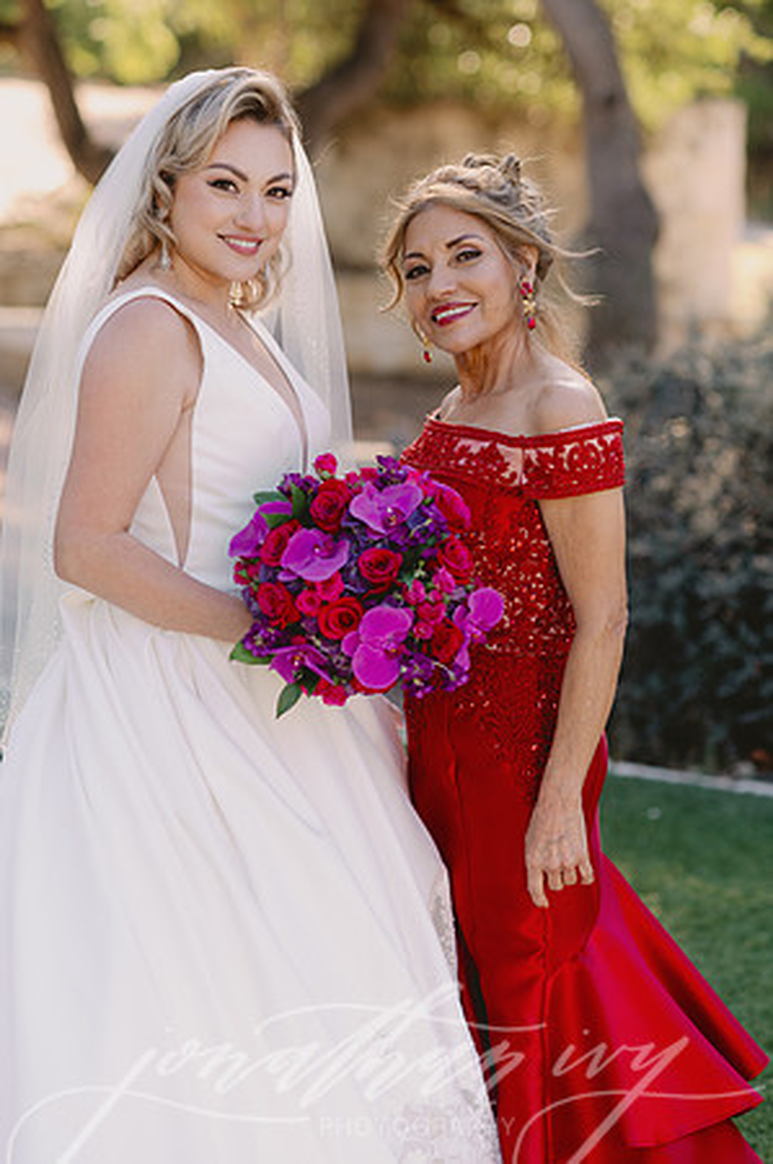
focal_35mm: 85
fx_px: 2744
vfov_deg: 23.9
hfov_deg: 16.0
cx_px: 386
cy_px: 582
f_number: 2.5
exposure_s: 1/320
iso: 80
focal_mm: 85
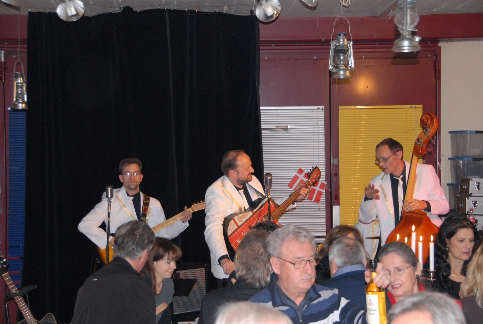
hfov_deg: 26.9
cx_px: 242
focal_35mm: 75
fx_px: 1008
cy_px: 162
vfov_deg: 18.3
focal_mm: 50
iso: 800
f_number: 4.8
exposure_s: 1/60
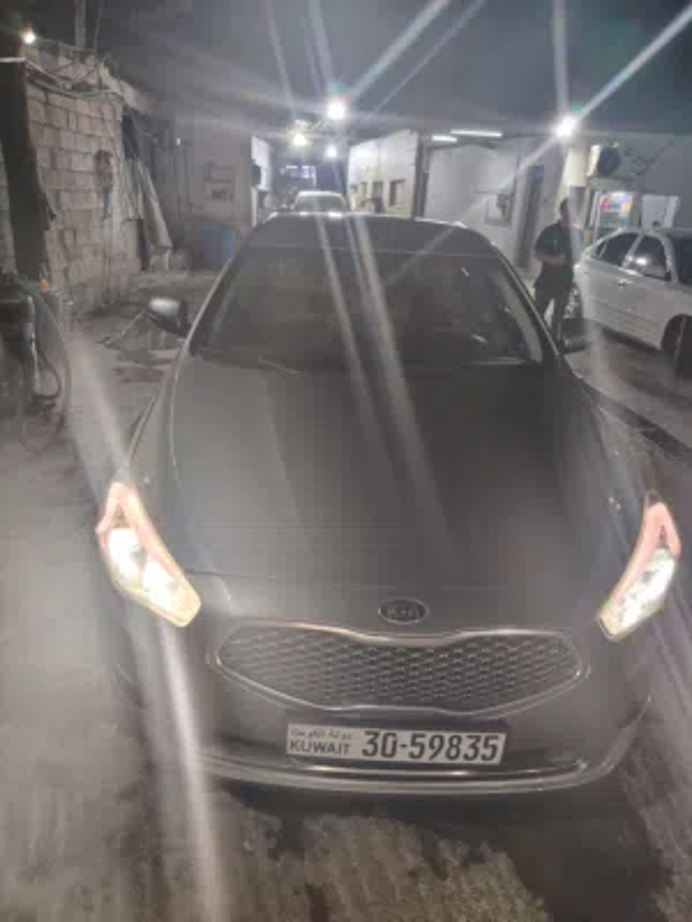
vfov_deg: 71.6
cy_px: 461
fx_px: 640
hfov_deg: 56.8
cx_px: 346
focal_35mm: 24
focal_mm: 5.25
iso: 306
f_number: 1.75
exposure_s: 1/33.3
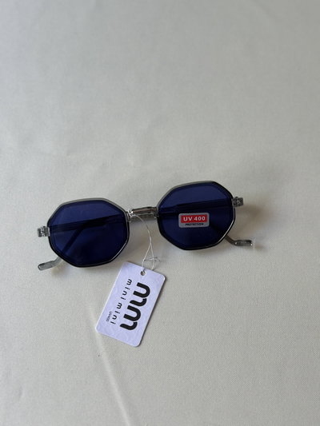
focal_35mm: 48
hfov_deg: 30.3
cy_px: 213
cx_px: 160
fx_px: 591
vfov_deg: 39.6
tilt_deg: -69.0
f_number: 1.78
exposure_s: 1/121
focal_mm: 6.86
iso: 100
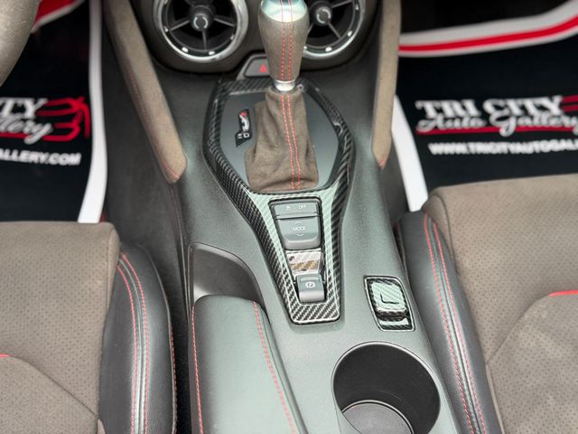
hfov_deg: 39.7
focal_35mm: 48
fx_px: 801
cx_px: 289
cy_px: 217
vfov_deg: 30.3
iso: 64
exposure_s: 1/243
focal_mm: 6.76
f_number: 1.78
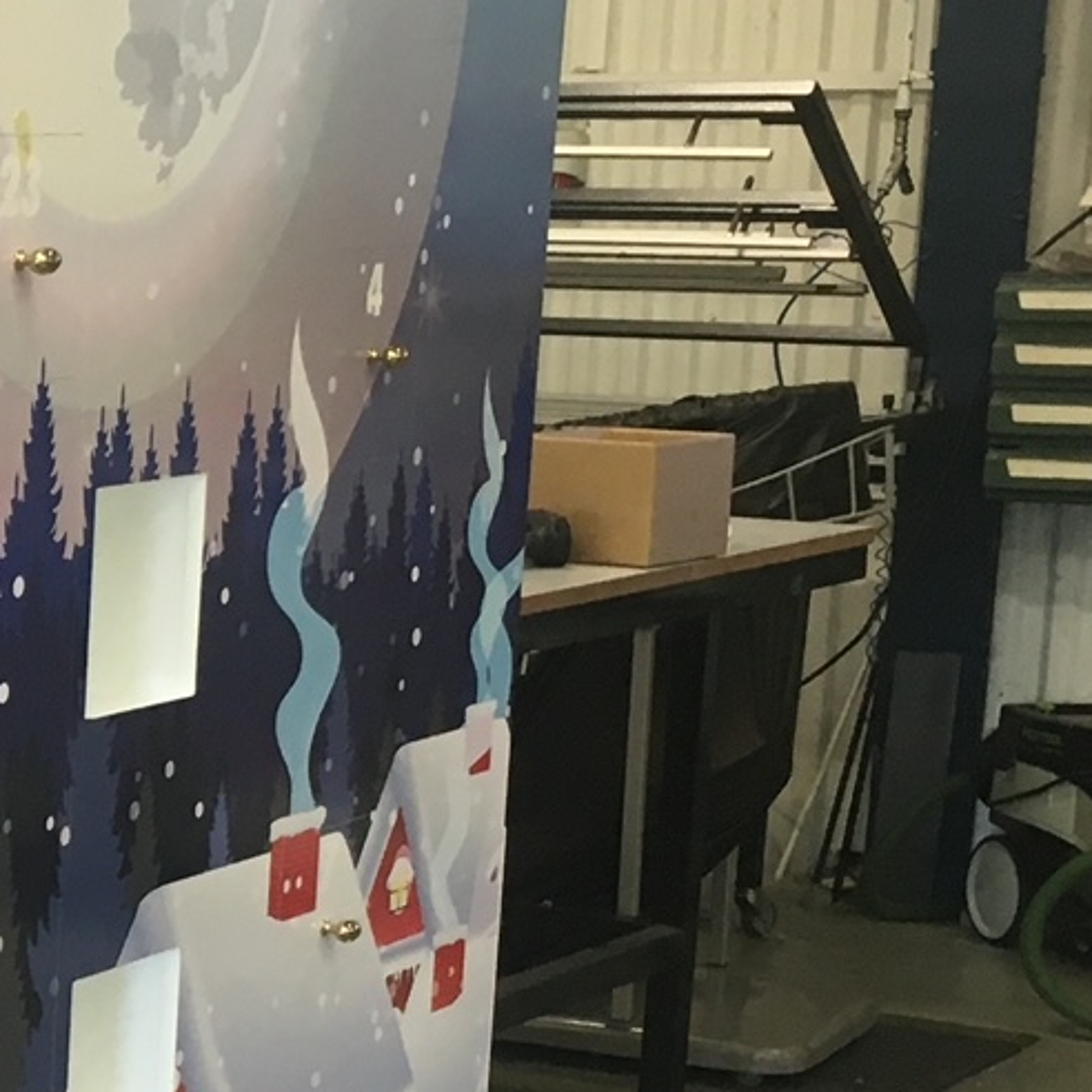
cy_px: 877
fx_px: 3747
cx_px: -737
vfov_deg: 16.5
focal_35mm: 105
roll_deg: -1.0
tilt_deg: -8.7
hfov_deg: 14.9
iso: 80
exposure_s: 1/33
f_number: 2.2
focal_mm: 4.15
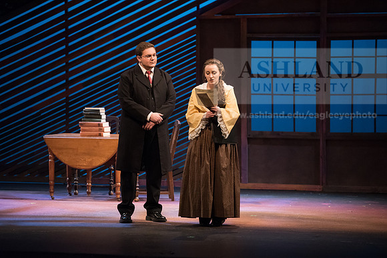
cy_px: 129
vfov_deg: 7.6
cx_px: 194
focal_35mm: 180
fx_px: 1935
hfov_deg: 11.4
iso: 4000
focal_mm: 180
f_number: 3.2
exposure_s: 1/320
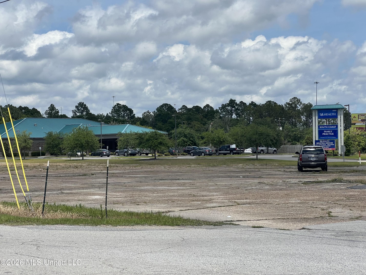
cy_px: 138
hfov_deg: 25.3
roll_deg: +0.9
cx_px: 183
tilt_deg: +0.4
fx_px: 814
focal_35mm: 77
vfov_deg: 19.1
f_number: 2.8
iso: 32
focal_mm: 9
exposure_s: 1/1393
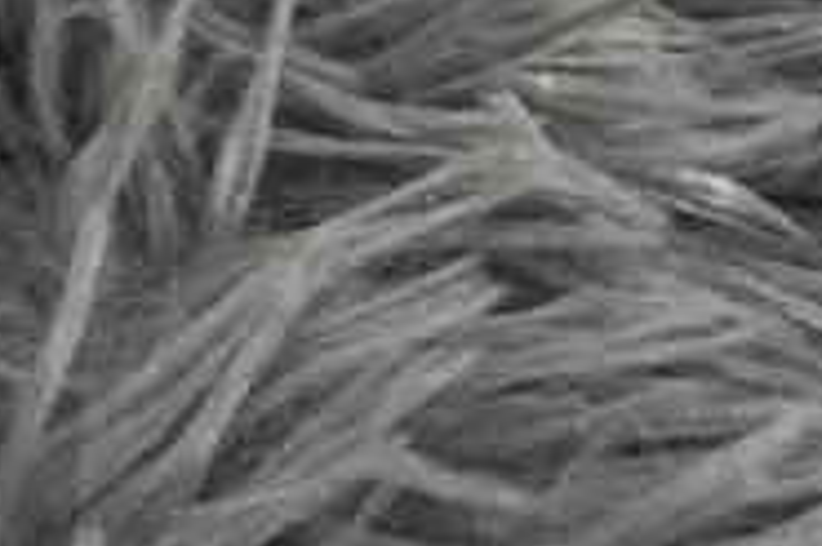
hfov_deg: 9.4
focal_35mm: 196
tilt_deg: -50.4
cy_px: 373
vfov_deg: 7.0
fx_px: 4471
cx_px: -1093
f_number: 2.2
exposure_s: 1/33
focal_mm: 4.15
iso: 100
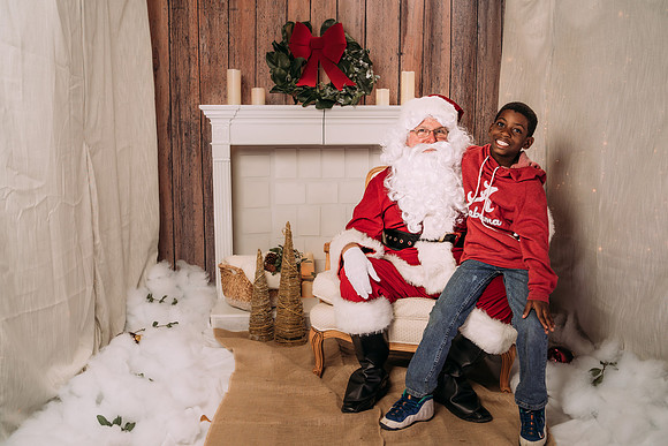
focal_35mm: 37
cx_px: 341
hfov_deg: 51.7
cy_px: 229
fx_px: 690
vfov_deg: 35.8
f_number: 5
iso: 100
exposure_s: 1/100
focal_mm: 35
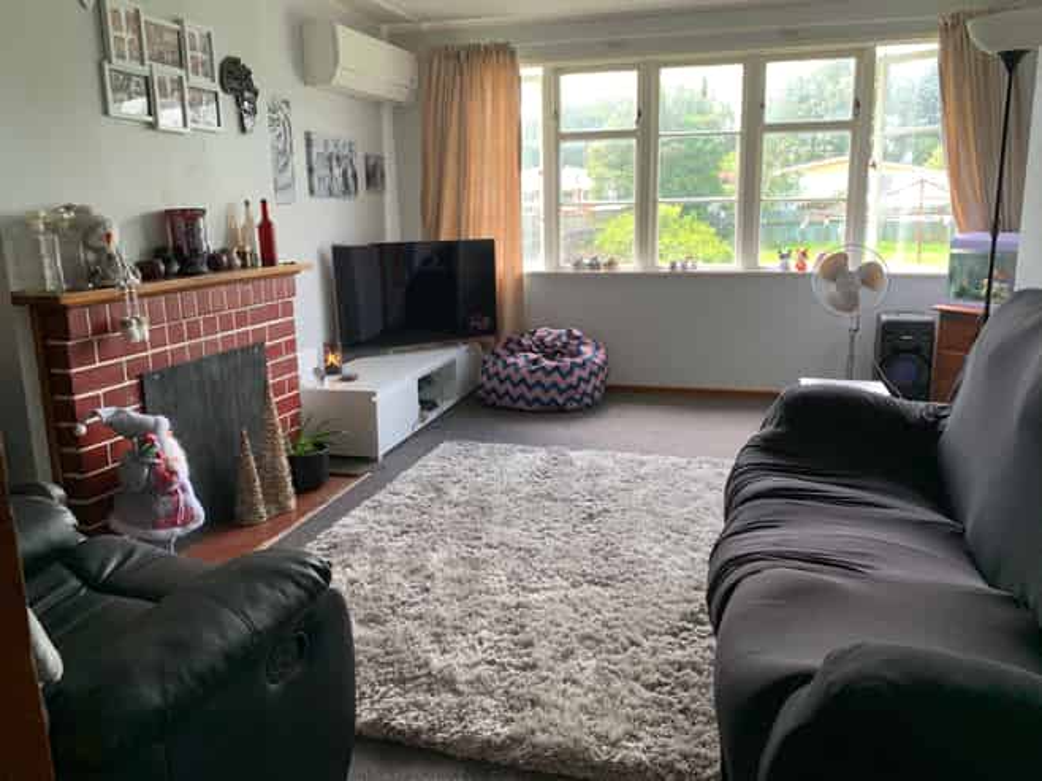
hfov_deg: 67.3
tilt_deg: -9.7
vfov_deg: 53.0
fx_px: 782
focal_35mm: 26
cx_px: 521
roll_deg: +0.9
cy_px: 390
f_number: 1.8
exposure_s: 1/121
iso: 64
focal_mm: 4.25
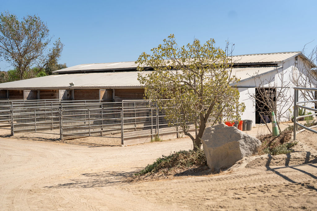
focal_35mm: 50
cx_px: 158
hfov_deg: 39.6
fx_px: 440
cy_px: 106
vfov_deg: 27.0
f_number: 2.8
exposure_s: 1/8000
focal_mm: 50
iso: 200
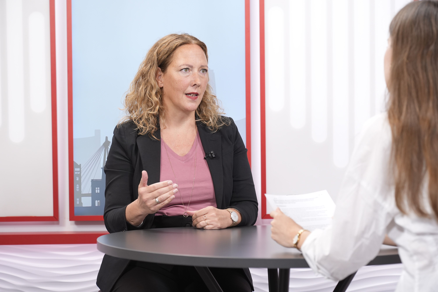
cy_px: 146
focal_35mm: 91
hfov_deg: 22.4
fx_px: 1107
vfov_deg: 15.0
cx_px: 219
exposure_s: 1/160
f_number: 4.5
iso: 800
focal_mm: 91
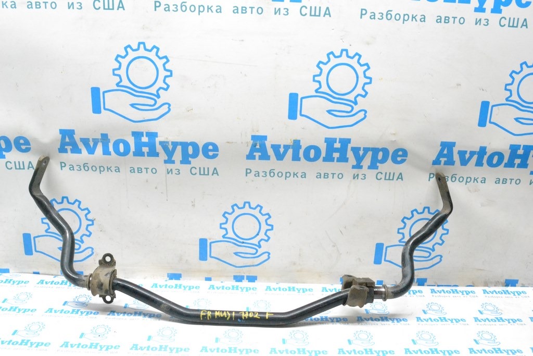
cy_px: 178
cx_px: 266
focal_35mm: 33
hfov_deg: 57.2
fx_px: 489
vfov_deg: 40.0
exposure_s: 1/160
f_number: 9
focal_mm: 22
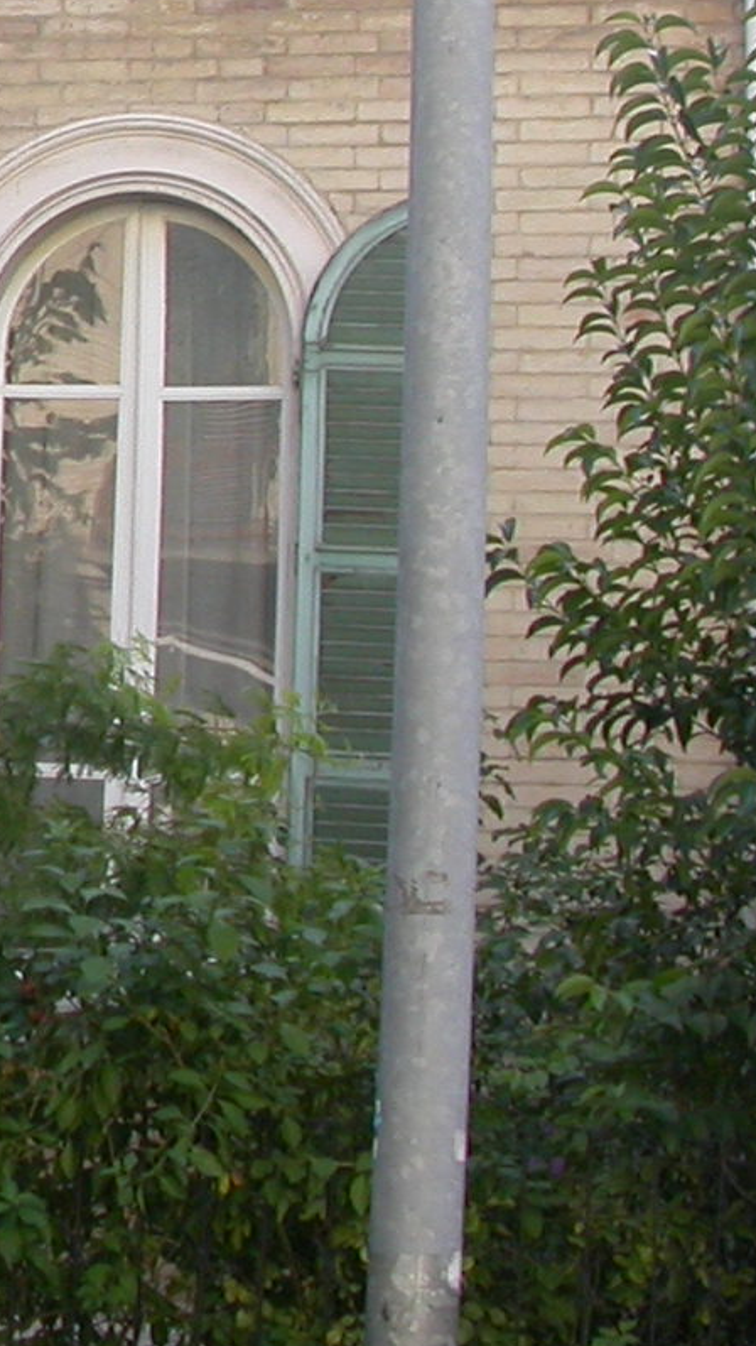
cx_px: -980
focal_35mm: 118
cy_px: -17
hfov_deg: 9.3
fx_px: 4207
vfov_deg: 17.7
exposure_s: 1/145
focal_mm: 7.85
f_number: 4.7
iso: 100
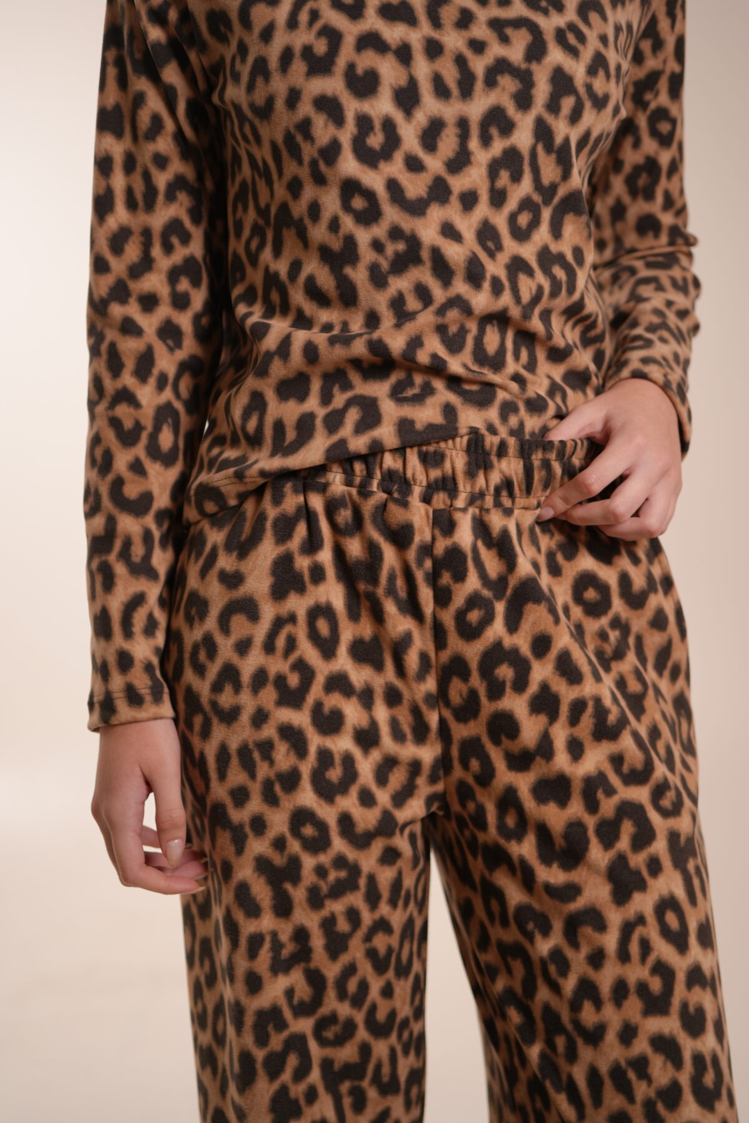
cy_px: 562
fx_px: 1560
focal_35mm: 50
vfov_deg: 39.6
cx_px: 374
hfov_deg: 27.0
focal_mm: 50
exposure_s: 1/125
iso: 400
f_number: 2.8
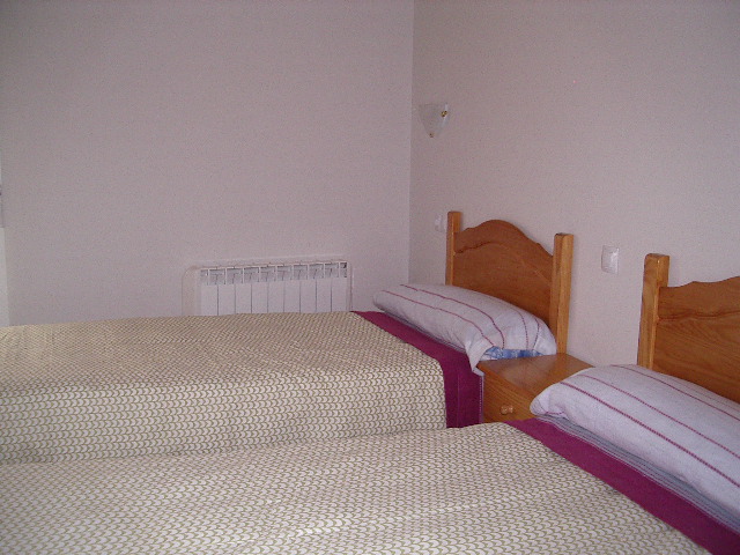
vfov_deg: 37.7
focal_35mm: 38
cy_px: 278
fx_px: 812
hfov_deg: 49.0
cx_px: 370
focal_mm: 5.8
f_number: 2.6
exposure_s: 1/60
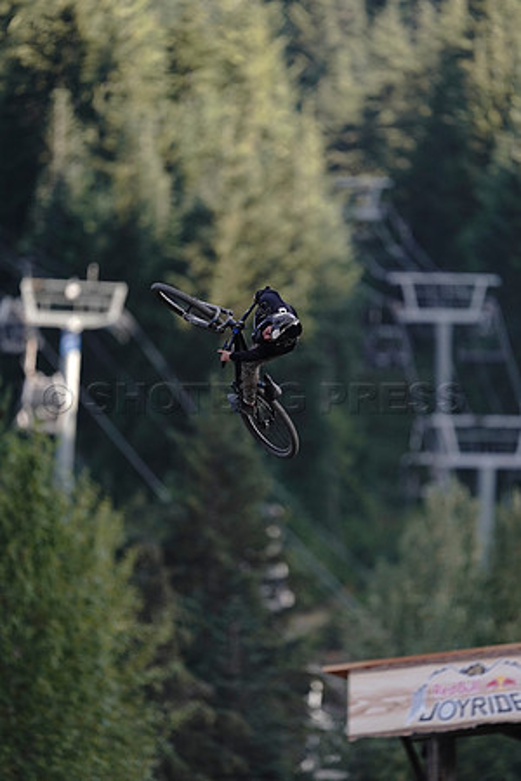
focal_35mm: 600
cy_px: 390
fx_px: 13024
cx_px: 260
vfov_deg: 3.4
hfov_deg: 2.3
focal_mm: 600
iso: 1600
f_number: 4
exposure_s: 1/1600
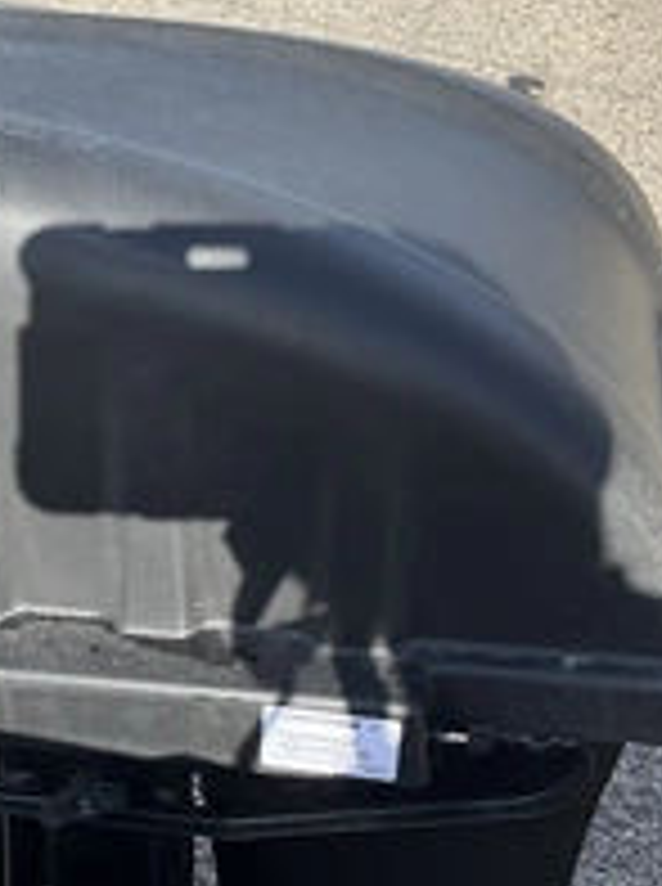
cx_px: 77
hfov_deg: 24.1
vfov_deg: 32.7
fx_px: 1509
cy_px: 481
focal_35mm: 59
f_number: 1.8
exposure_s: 1/898
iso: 25
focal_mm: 3
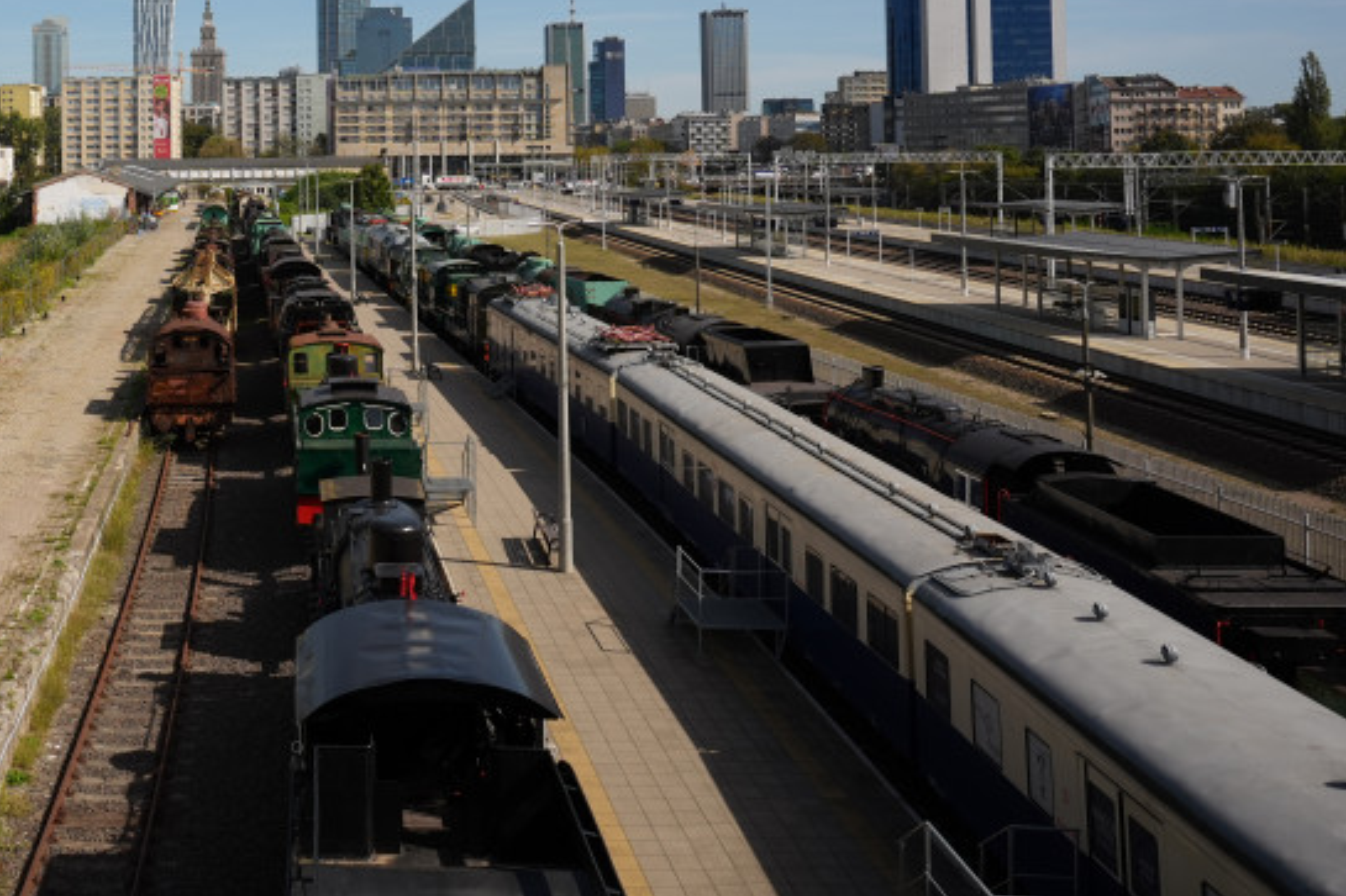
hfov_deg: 46.4
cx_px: 227
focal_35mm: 39
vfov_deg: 32.8
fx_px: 1458
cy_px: 131
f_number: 4
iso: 200
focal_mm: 20
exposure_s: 1/3200
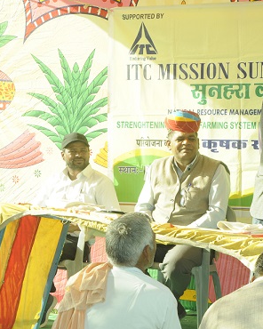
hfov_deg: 16.2
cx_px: 257
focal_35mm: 93
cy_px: 168
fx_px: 905
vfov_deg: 20.6
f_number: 9
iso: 400
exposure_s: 1/125
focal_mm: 38
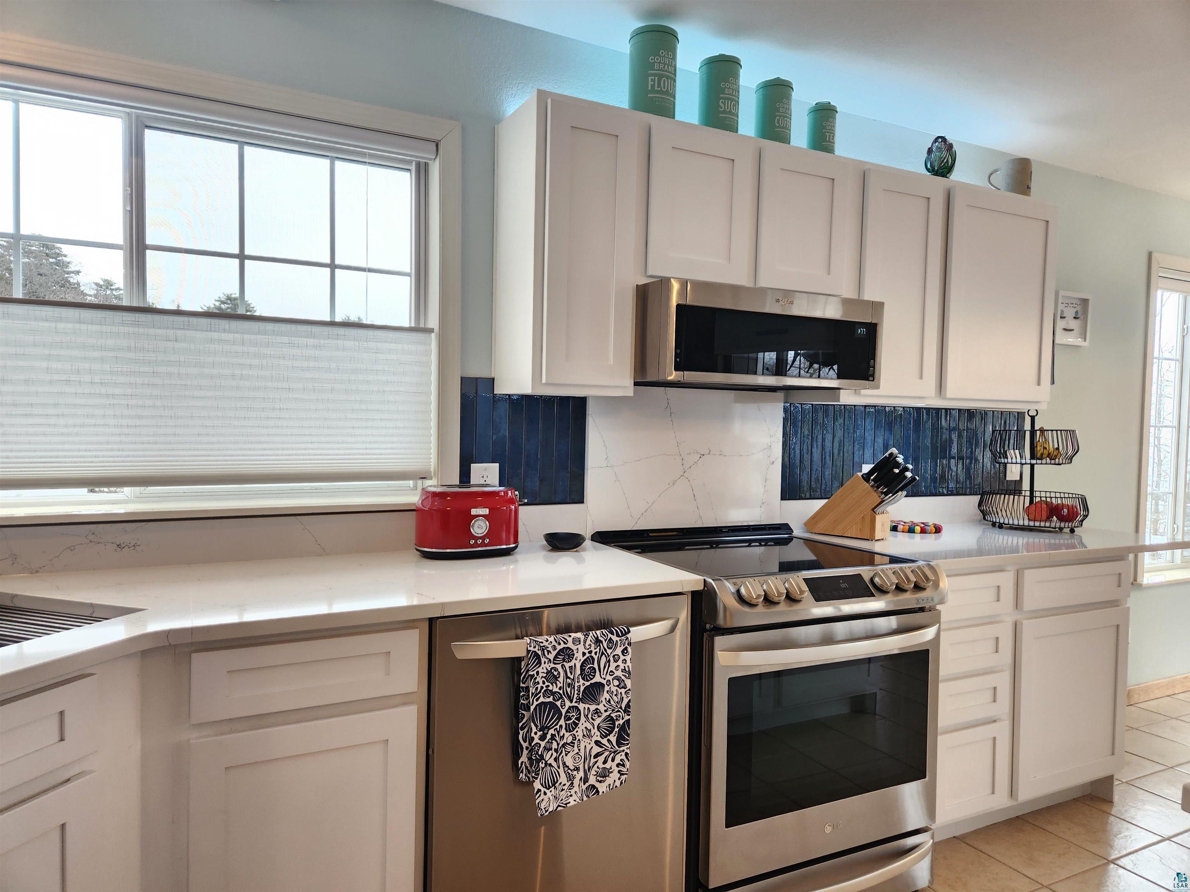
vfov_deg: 58.9
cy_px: 446
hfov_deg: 73.9
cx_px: 595
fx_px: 791
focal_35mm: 23
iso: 160
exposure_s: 1/120
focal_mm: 5.4
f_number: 1.8
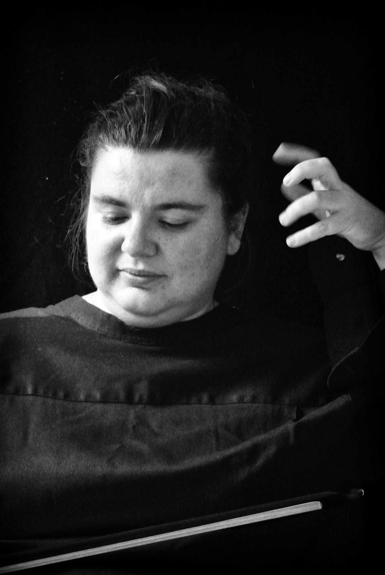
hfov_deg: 12.4
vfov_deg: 18.4
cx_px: 192
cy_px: 288
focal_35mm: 111
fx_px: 1775
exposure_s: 1/50
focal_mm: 41.2
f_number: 4
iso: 6400
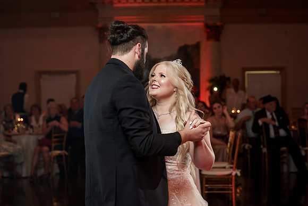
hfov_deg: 28.3
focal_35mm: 71
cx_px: 156
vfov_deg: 19.1
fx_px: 610
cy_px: 103
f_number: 4
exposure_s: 1/200
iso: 2000
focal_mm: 70
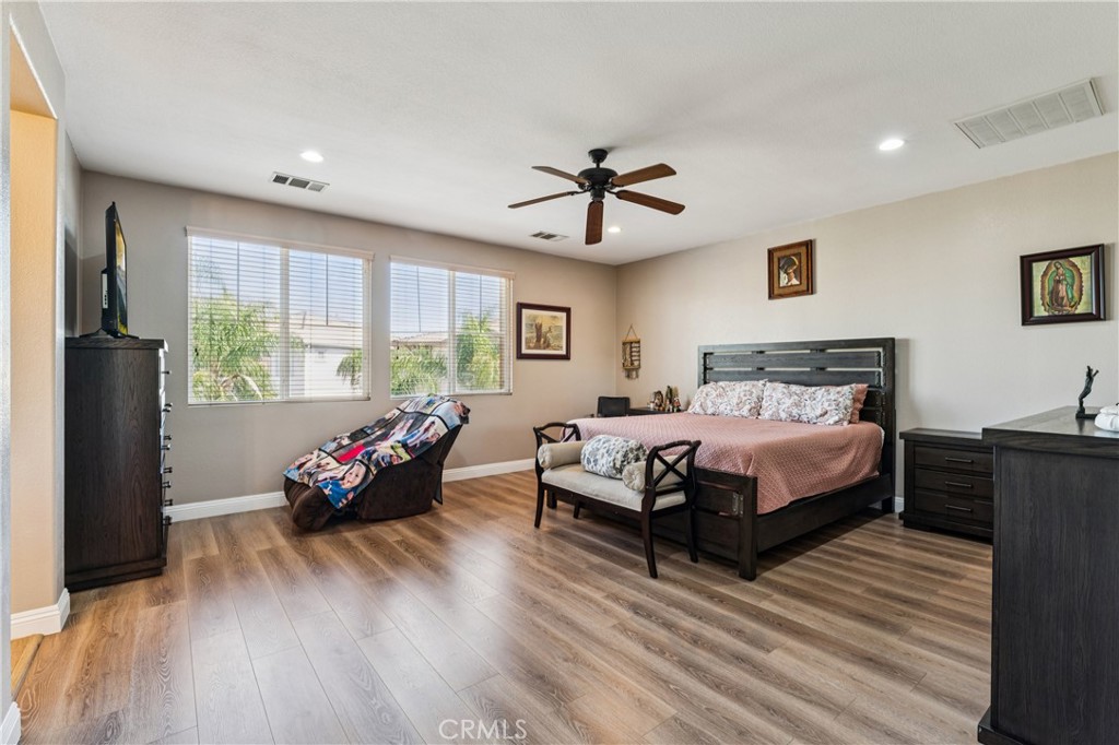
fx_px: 500
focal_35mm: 16
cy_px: 372
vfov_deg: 73.4
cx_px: 560
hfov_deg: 96.4
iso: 100
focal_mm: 16.1
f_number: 13
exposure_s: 1/1.25
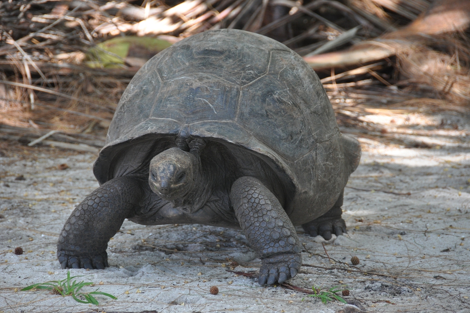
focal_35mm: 302
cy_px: 157
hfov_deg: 6.8
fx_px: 3942
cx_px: 236
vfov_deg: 4.6
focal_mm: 200
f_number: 5.6
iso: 800
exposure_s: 1/125
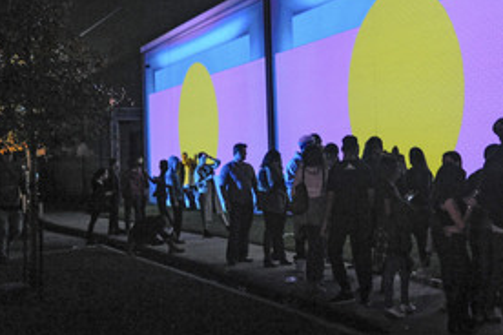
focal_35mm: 57
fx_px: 796
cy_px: 137
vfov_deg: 23.7
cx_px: 343
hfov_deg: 34.7
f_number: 2.8
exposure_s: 1/250
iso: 6400
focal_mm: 35
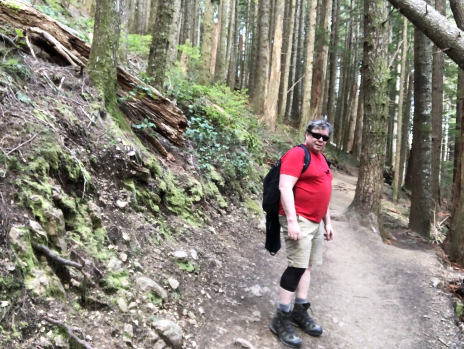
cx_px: 232
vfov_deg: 44.2
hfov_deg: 56.8
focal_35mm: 32
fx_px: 429
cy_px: 174
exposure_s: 1/60
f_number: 2.2
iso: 200
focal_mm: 2.87
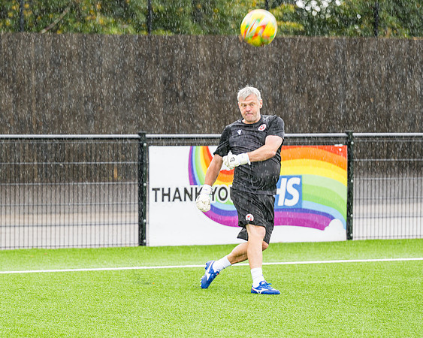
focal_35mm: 206
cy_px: 218
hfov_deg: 9.4
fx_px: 2574
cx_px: 161
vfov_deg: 7.5
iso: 200
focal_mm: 135
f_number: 2.8
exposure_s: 1/320
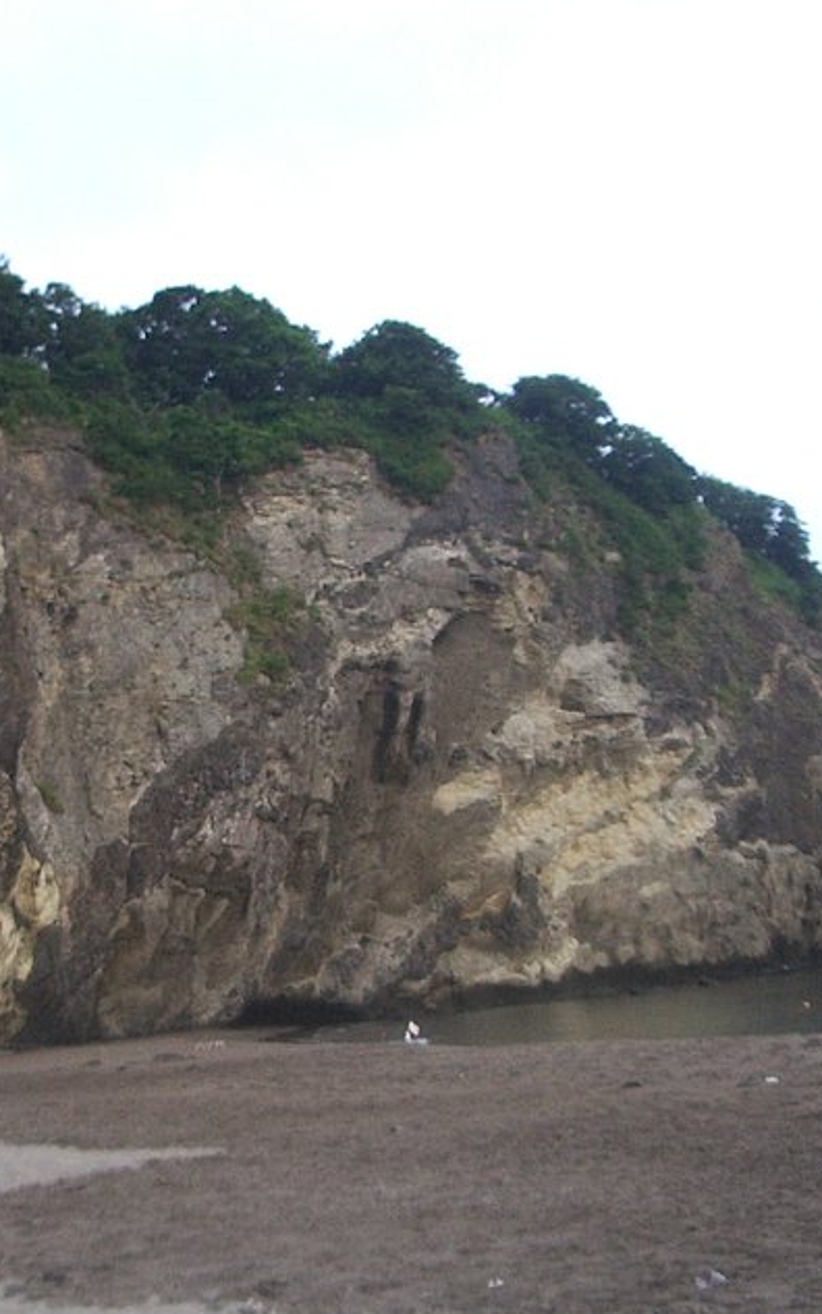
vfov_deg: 34.0
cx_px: 187
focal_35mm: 60
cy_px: 706
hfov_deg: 21.4
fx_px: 2149
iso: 100
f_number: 2.6
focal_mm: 5.8
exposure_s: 1/6
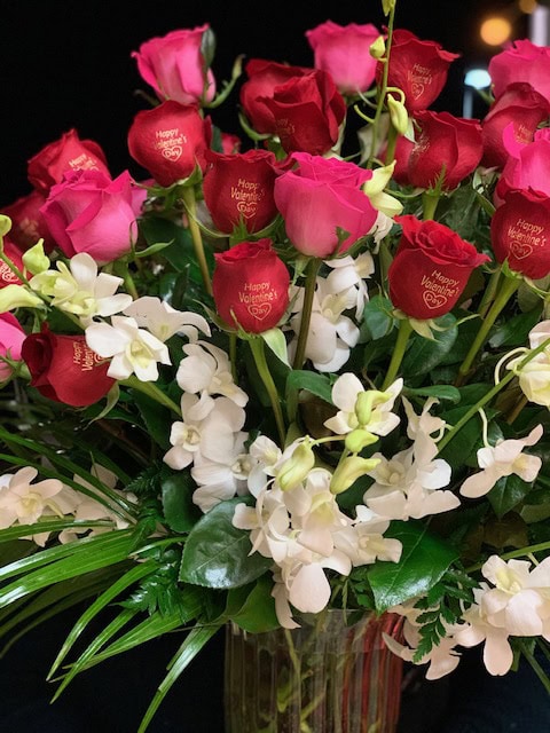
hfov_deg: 28.0
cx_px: 275
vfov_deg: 36.8
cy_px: 366
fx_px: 1102
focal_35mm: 52
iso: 400
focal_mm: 6
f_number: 2.4
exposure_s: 1/60
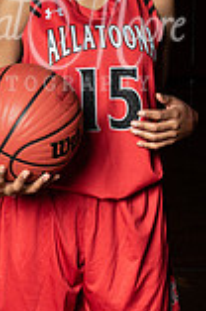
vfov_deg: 11.4
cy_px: -8
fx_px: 1535
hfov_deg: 7.7
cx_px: 67
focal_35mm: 178
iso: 320
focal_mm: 62
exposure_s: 1/200
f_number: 14
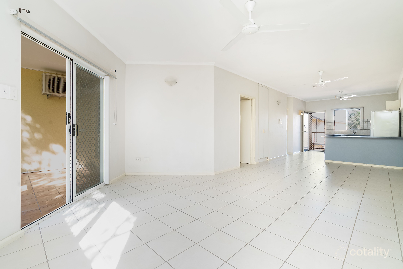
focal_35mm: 16
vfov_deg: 73.8
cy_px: 134
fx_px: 179
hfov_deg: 96.7
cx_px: 202
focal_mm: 16
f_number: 8
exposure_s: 1/10
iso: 200
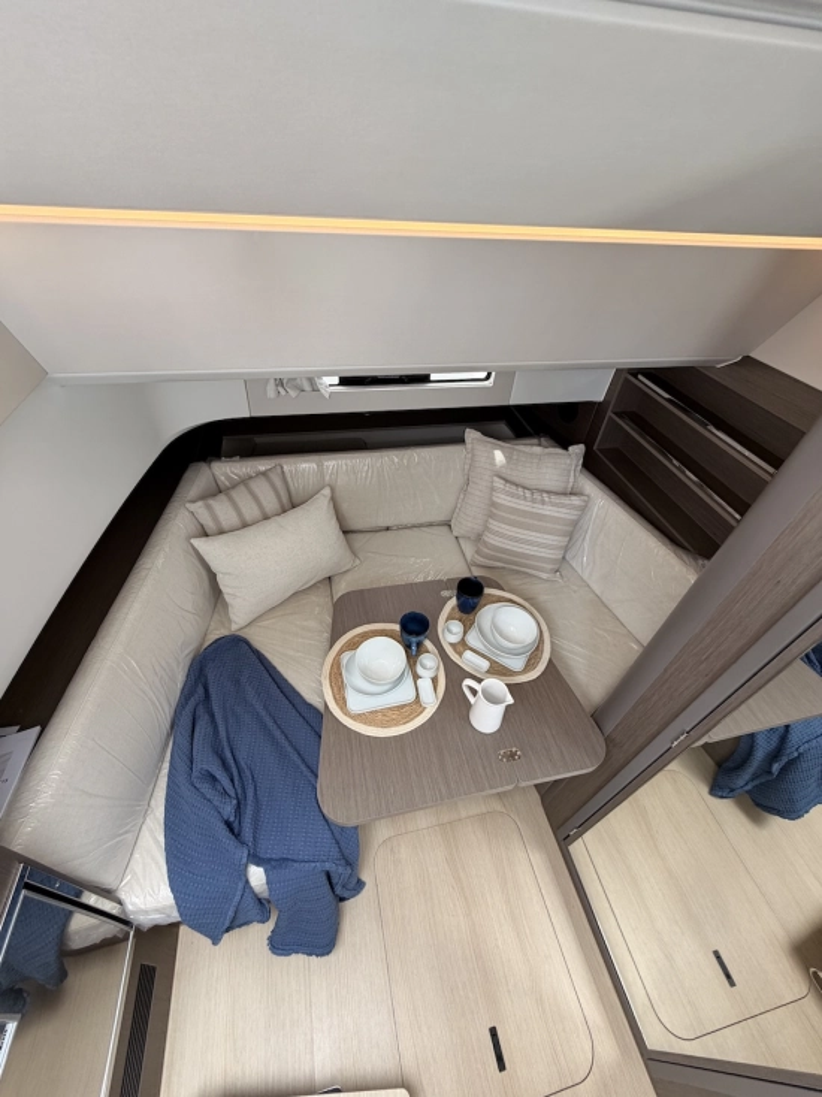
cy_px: 548
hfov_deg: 85.6
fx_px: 444
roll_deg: -3.9
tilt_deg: -42.8
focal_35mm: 14
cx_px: 411
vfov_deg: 102.1
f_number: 2.2
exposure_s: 1/121
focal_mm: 2.22
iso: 125
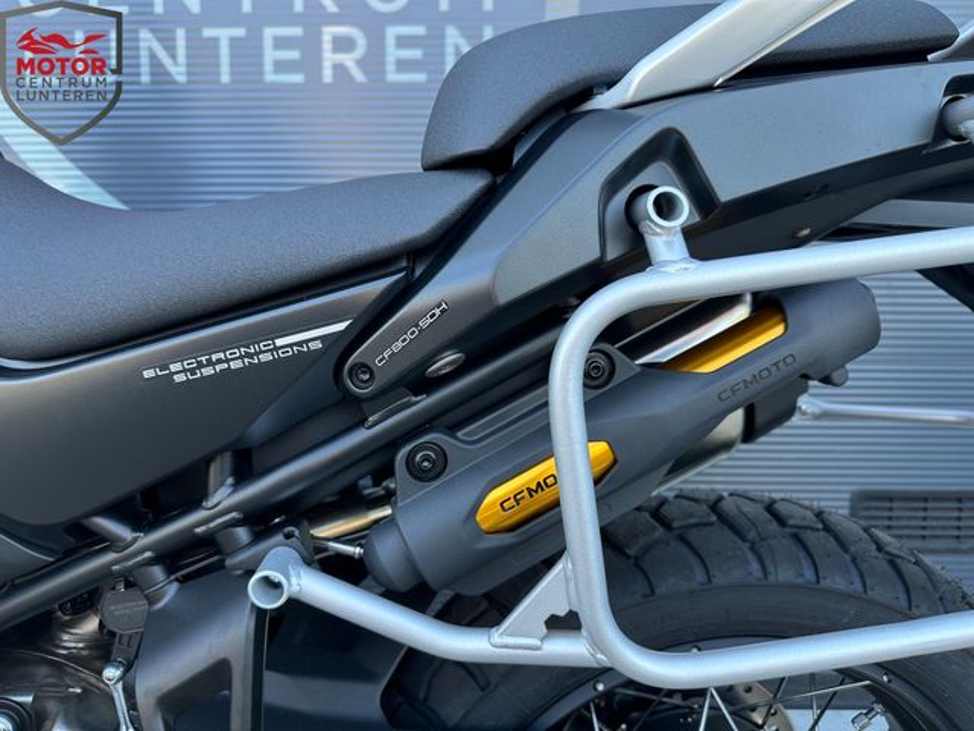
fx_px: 675
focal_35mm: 24
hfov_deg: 71.6
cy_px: 366
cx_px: 487
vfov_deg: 56.8
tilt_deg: -6.7
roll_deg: -0.2
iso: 64
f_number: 1.78
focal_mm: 6.86
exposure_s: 1/121
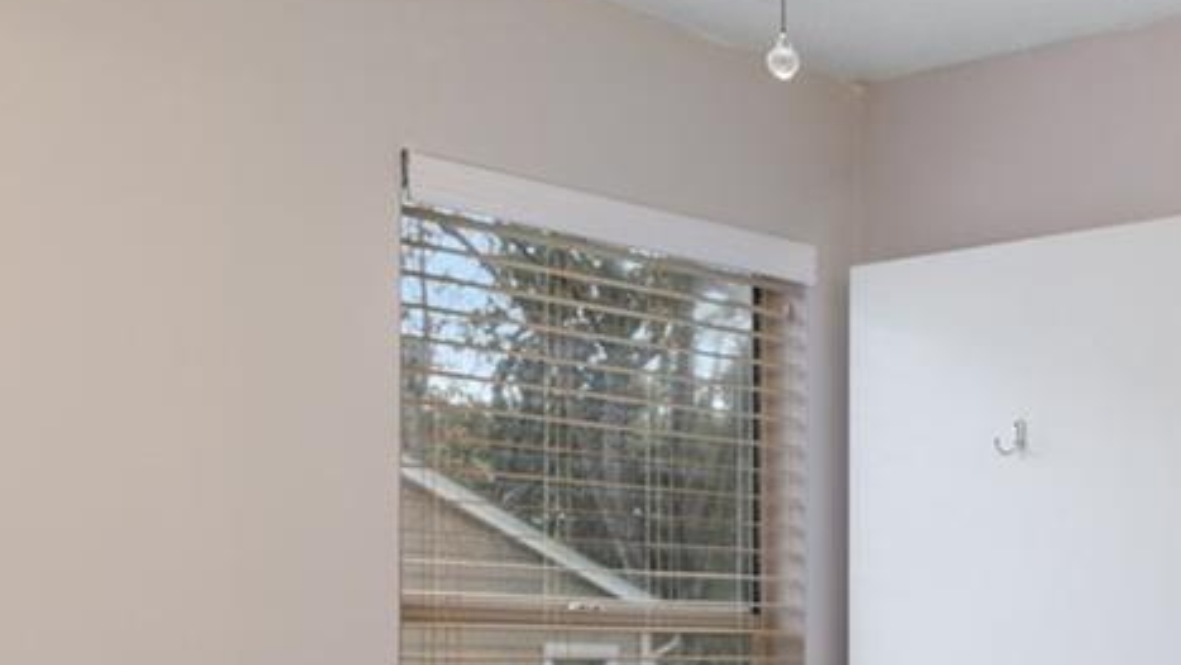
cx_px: 1194
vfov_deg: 19.1
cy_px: 703
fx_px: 1911
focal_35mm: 61
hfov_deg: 31.6
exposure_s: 1
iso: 320
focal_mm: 17
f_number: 8
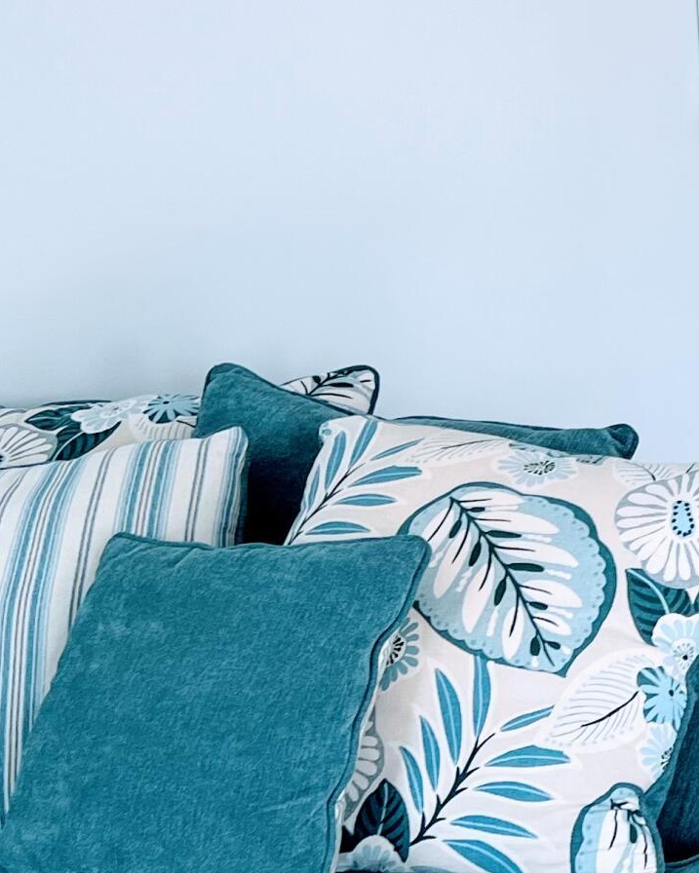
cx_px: 1285
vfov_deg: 22.2
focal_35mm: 85
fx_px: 2198
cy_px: 192
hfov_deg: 15.4
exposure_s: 1/497
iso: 50
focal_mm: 5.7
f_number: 1.5
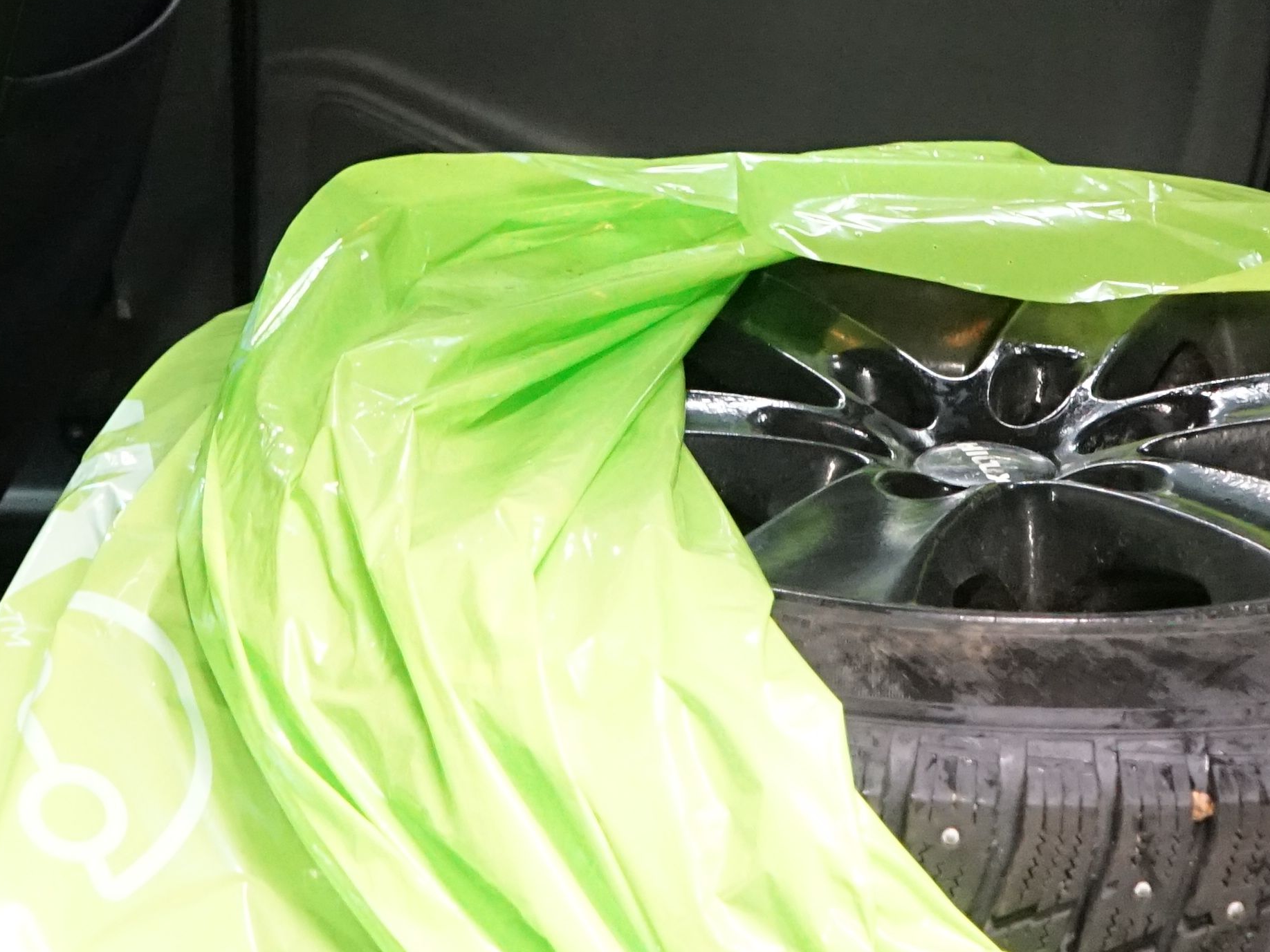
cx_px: 729
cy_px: 311
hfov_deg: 22.2
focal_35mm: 88
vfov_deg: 16.7
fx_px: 3229
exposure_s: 1/50
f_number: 5
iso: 5000
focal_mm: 28
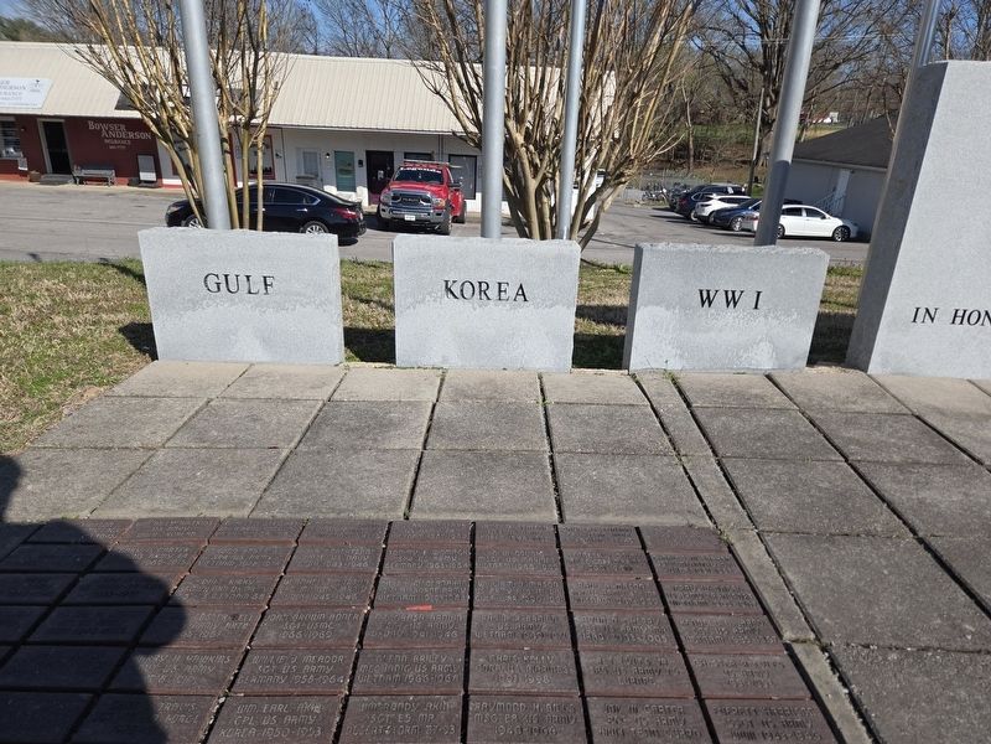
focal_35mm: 23
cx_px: 496
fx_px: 658
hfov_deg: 73.9
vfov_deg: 58.9
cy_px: 372
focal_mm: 5.4
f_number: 1.8
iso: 25
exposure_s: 1/2333
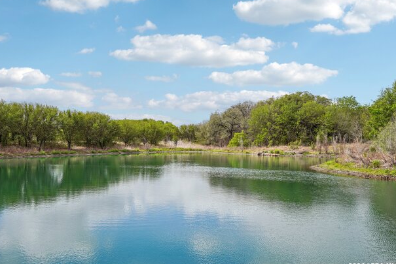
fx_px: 407
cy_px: 130
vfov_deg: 36.0
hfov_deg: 51.9
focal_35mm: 37
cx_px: 191
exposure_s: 1/320
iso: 100
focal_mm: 35
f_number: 8
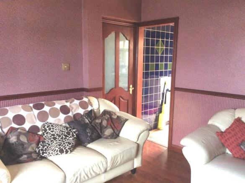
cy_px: 92
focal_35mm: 32
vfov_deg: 44.1
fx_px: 226
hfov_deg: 56.9
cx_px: 122
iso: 250
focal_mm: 3.3
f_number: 2.4
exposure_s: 1/25
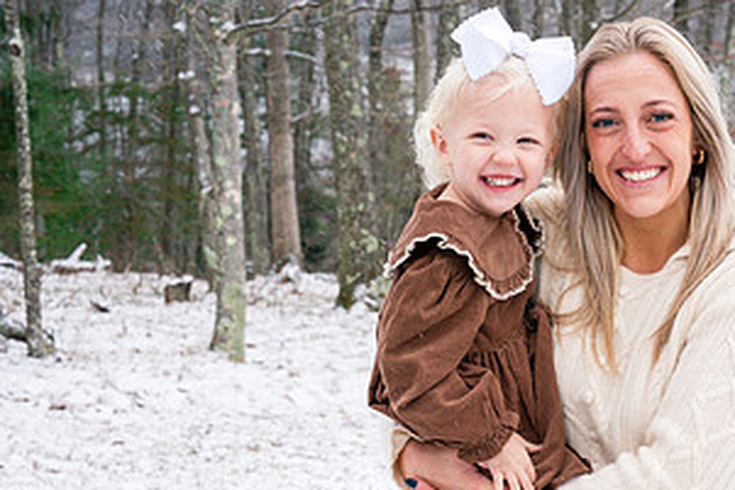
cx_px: 703
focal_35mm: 106
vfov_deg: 12.9
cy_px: 352
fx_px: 2165
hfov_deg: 18.8
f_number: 8
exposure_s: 1/250
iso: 1000
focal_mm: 55
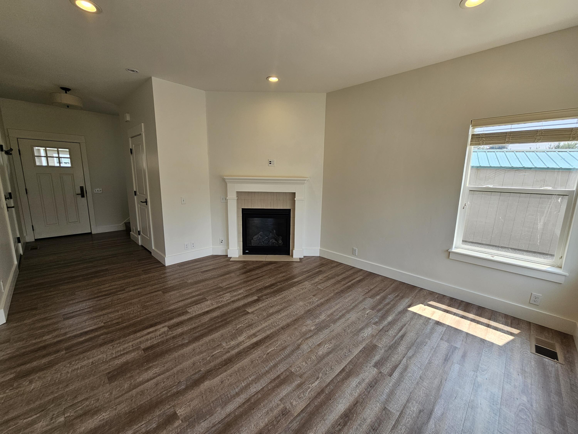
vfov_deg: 89.9
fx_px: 217
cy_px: 217
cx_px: 289
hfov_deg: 106.2
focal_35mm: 13
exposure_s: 1/163
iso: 50
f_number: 2.2
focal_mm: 2.2
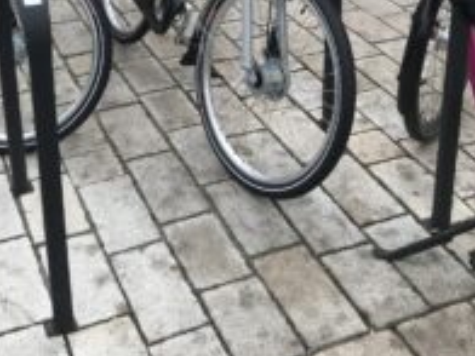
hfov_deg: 33.7
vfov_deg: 24.6
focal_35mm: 57
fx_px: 782
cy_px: 10
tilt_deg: -23.4
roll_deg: -0.2
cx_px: 187
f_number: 1.8
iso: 20
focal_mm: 3.99
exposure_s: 1/399
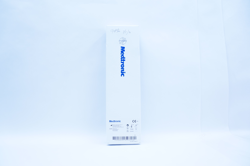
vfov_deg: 47.8
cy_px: 83
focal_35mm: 27
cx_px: 125
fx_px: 187
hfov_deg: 67.4
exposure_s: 1/125
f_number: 5.6
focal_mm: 18
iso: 800
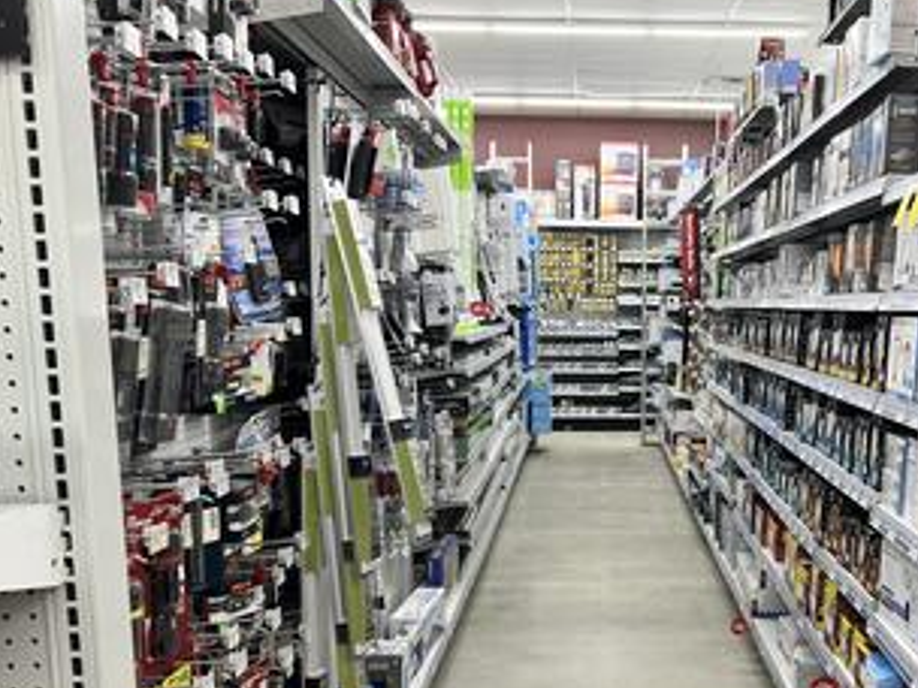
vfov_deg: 35.7
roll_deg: -0.2
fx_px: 1061
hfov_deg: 45.9
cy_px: 435
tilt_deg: -7.6
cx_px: 630
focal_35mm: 40
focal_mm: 5.7
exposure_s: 1/120
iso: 64
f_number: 1.5
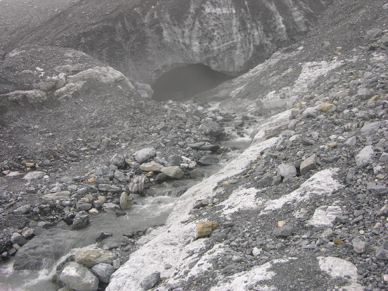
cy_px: 146
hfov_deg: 52.6
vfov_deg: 40.7
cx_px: 194
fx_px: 392
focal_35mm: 35
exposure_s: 1/67.2
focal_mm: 8.9
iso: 50
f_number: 4
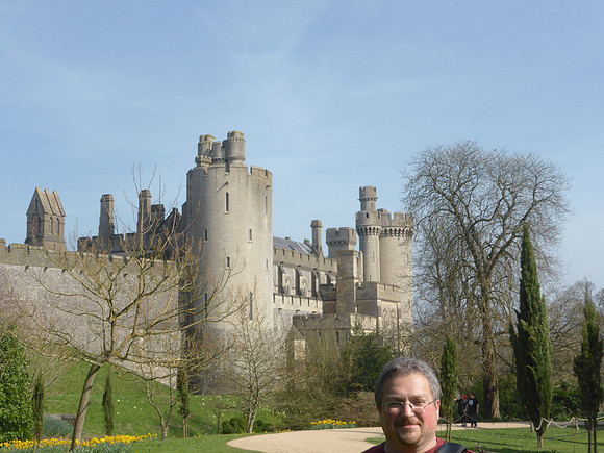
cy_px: 226
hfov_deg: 36.2
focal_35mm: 53
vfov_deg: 27.5
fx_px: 925
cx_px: 302
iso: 100
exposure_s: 1/800
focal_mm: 9
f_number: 4.4
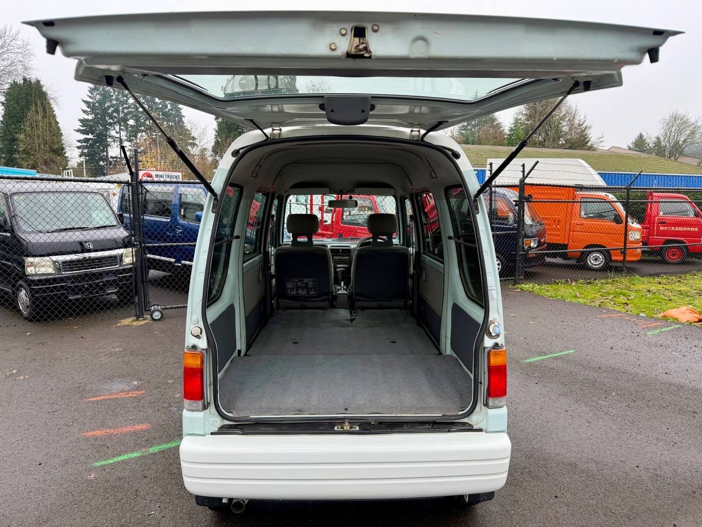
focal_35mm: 24
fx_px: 487
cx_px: 351
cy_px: 264
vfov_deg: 56.8
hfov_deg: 71.6
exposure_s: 1/372
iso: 100
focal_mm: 6.76
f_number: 1.78
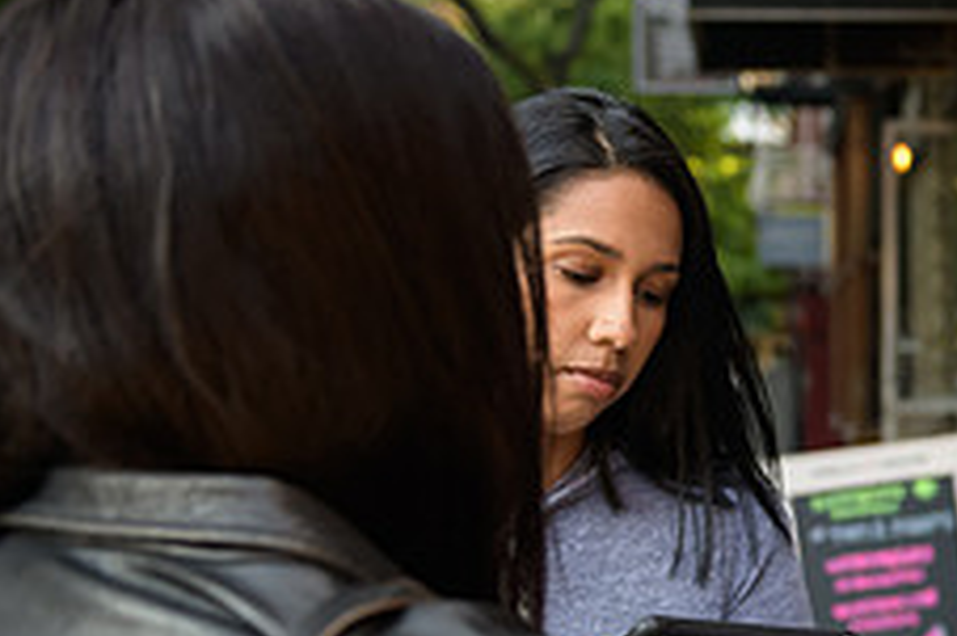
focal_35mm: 92
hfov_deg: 20.7
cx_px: 1142
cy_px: 419
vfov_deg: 14.8
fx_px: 2444
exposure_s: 1/200
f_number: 3.2
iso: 400
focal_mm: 36
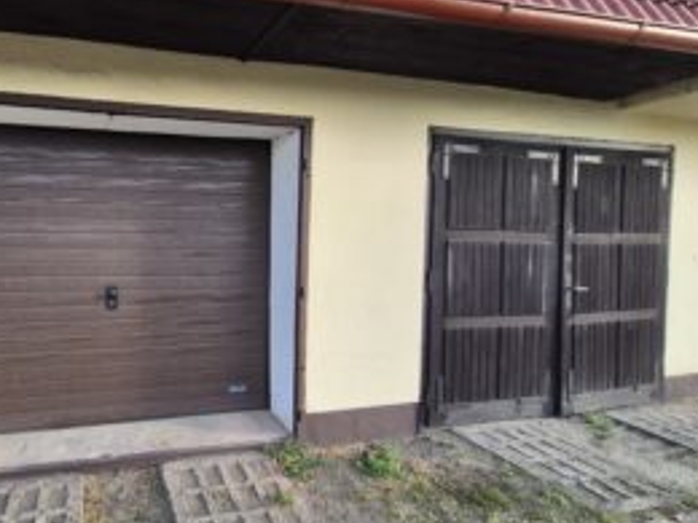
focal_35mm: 20
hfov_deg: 76.0
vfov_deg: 66.0
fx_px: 403
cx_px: 177
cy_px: 260
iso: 100
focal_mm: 2.2
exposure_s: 1/718
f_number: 2.2
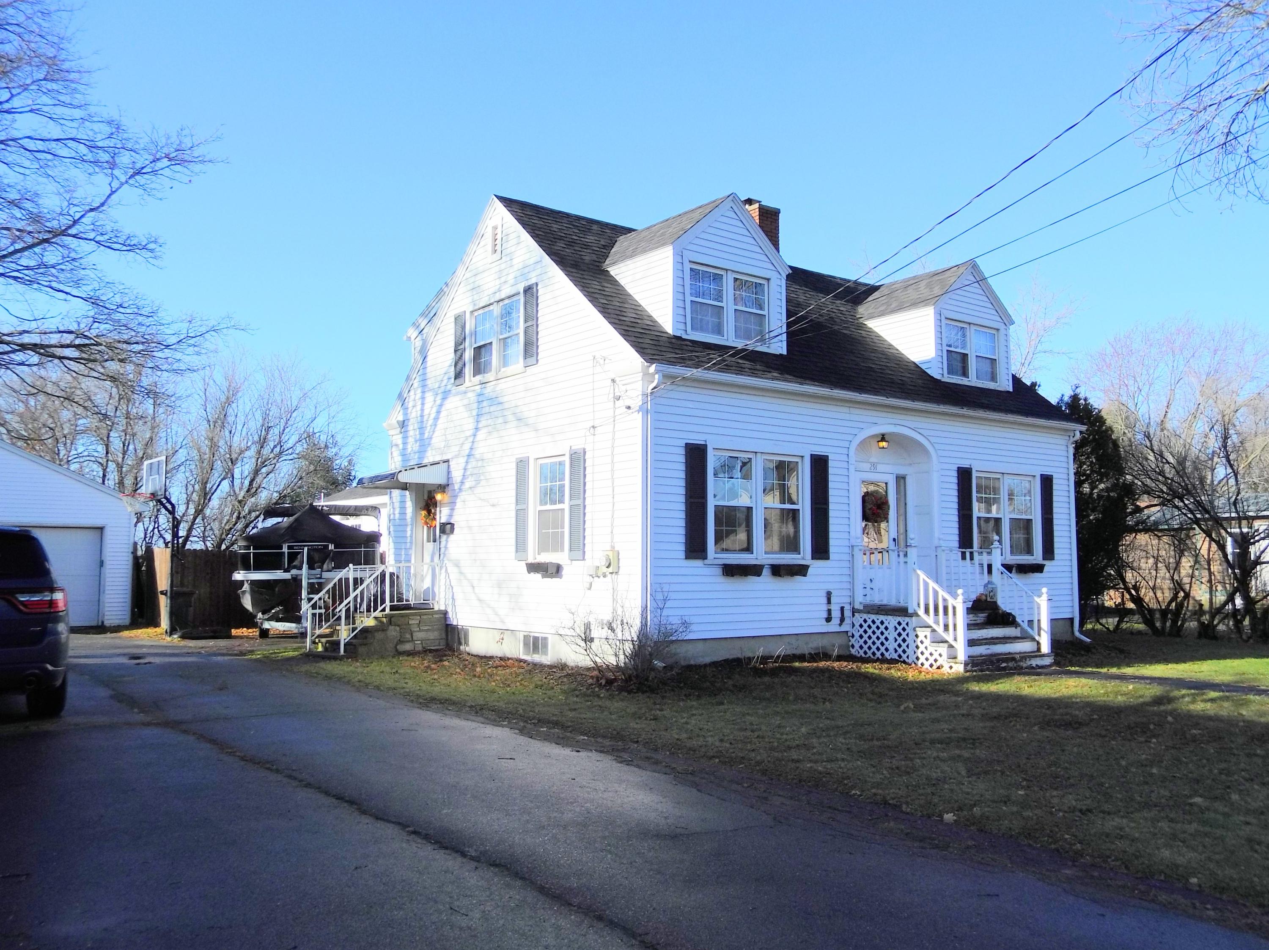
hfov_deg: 60.0
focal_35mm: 30
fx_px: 1099
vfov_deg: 46.7
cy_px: 475
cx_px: 634
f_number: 3.7
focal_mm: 5.4
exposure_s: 1/1000
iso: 100
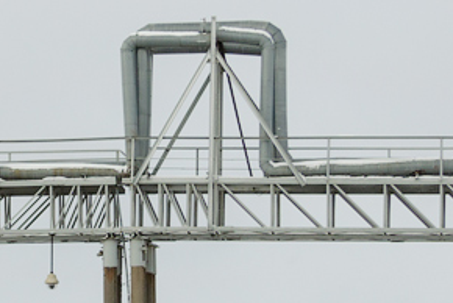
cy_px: 497
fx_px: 3716
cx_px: -211
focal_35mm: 295
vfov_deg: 4.6
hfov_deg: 6.9
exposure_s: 1/400
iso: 160
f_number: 7.1
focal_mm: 44
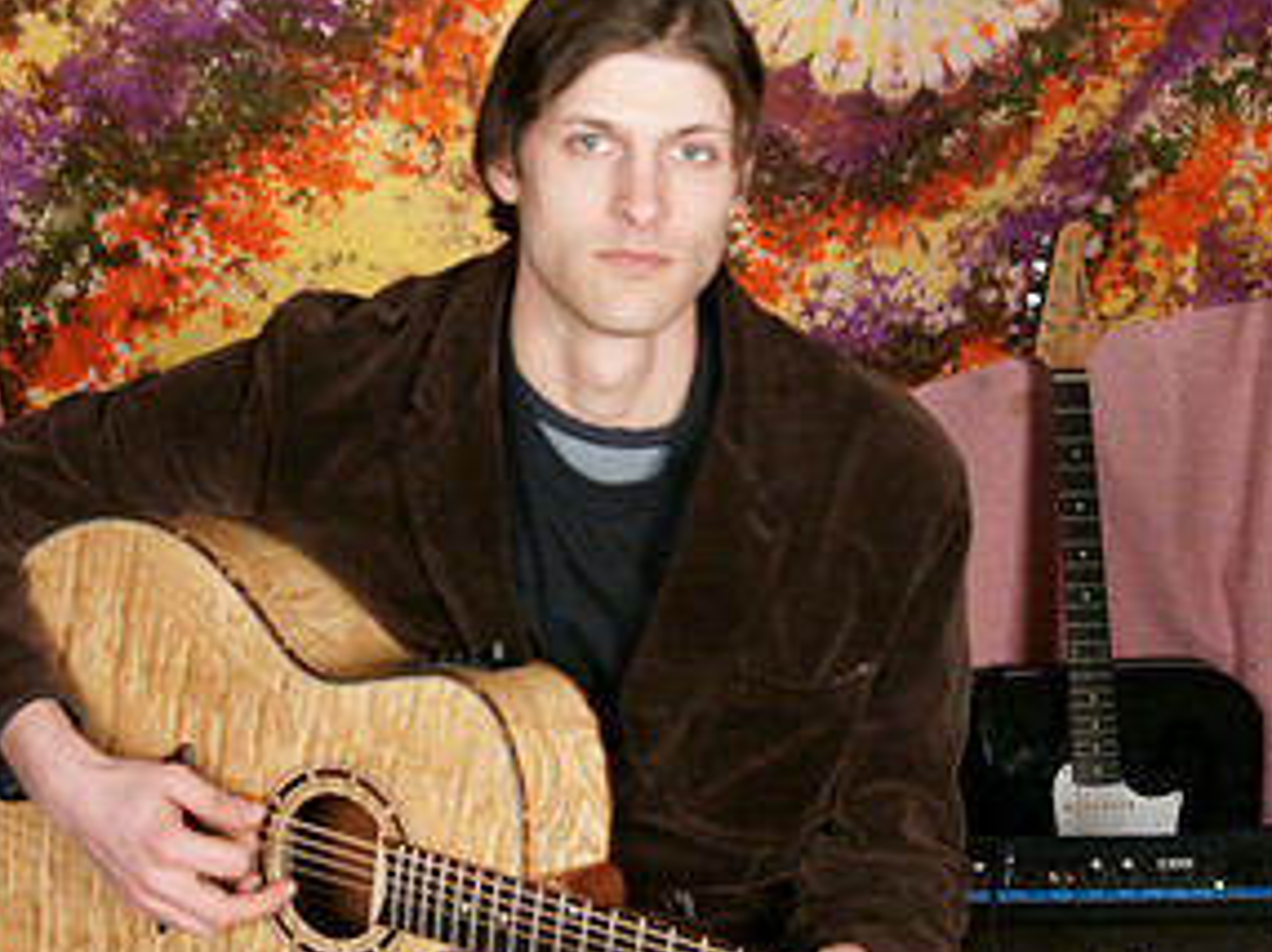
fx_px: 3011
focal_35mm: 82
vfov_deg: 17.9
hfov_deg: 23.9
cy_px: 596
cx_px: 594
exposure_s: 1/25
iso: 1600
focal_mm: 28
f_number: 2.8
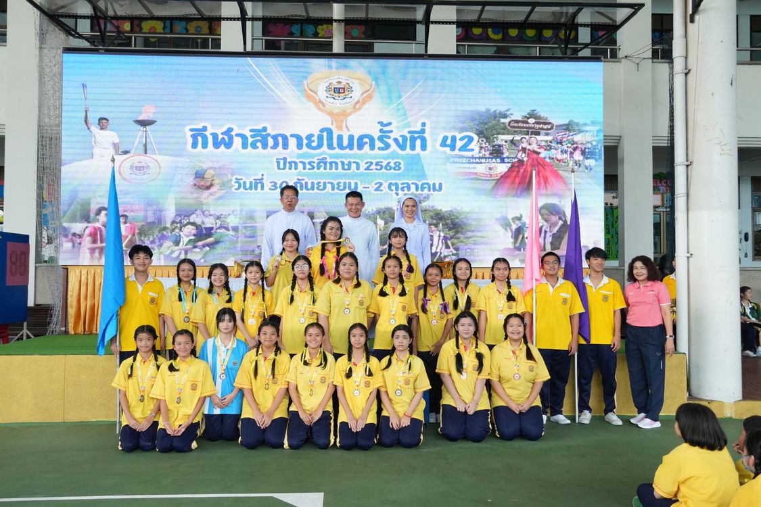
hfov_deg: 61.9
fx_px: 634
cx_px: 380
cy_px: 254
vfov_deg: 43.6
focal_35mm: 30
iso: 1250
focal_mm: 20
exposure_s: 1/125
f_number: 6.3
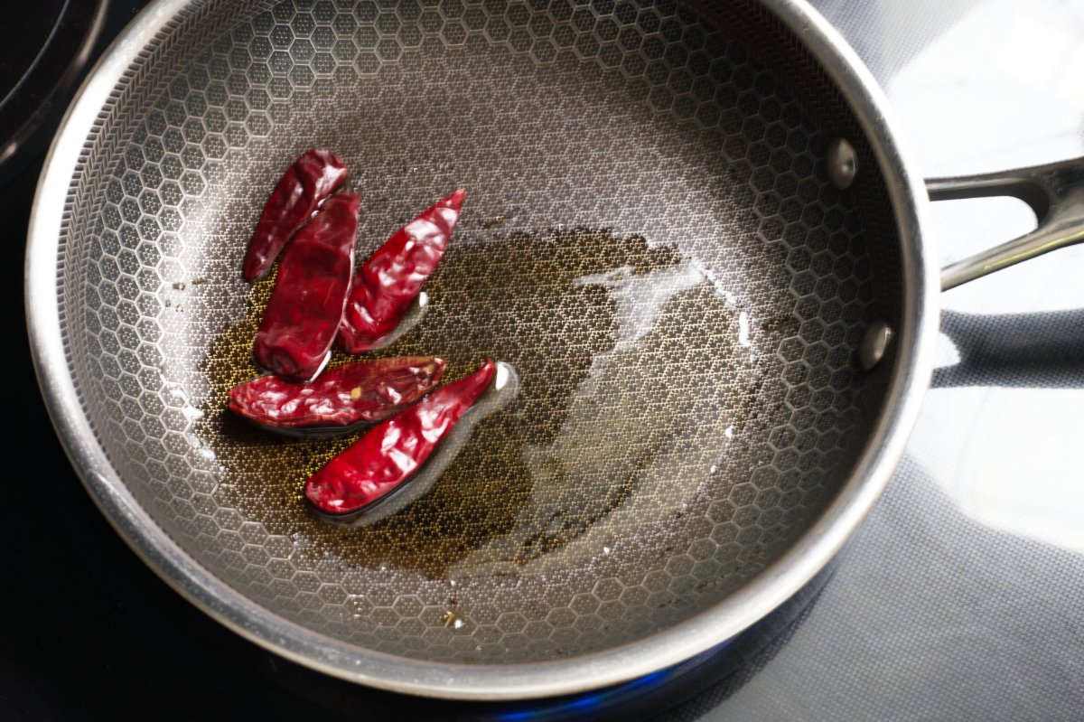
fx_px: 1926
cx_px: 542
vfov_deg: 21.2
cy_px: 361
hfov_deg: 31.4
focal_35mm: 64
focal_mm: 64
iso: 1000
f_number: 16
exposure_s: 1/10
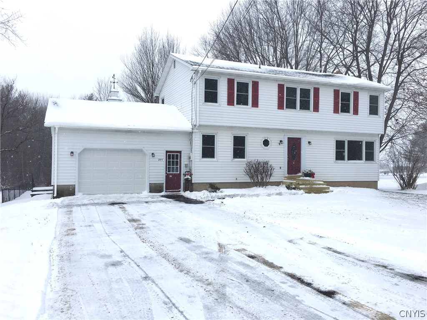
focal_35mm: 29
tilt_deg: +1.3
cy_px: 160
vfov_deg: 48.2
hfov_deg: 61.7
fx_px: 358
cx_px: 214
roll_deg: -1.7
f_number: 2.2
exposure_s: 1/1748
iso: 25
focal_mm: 4.15
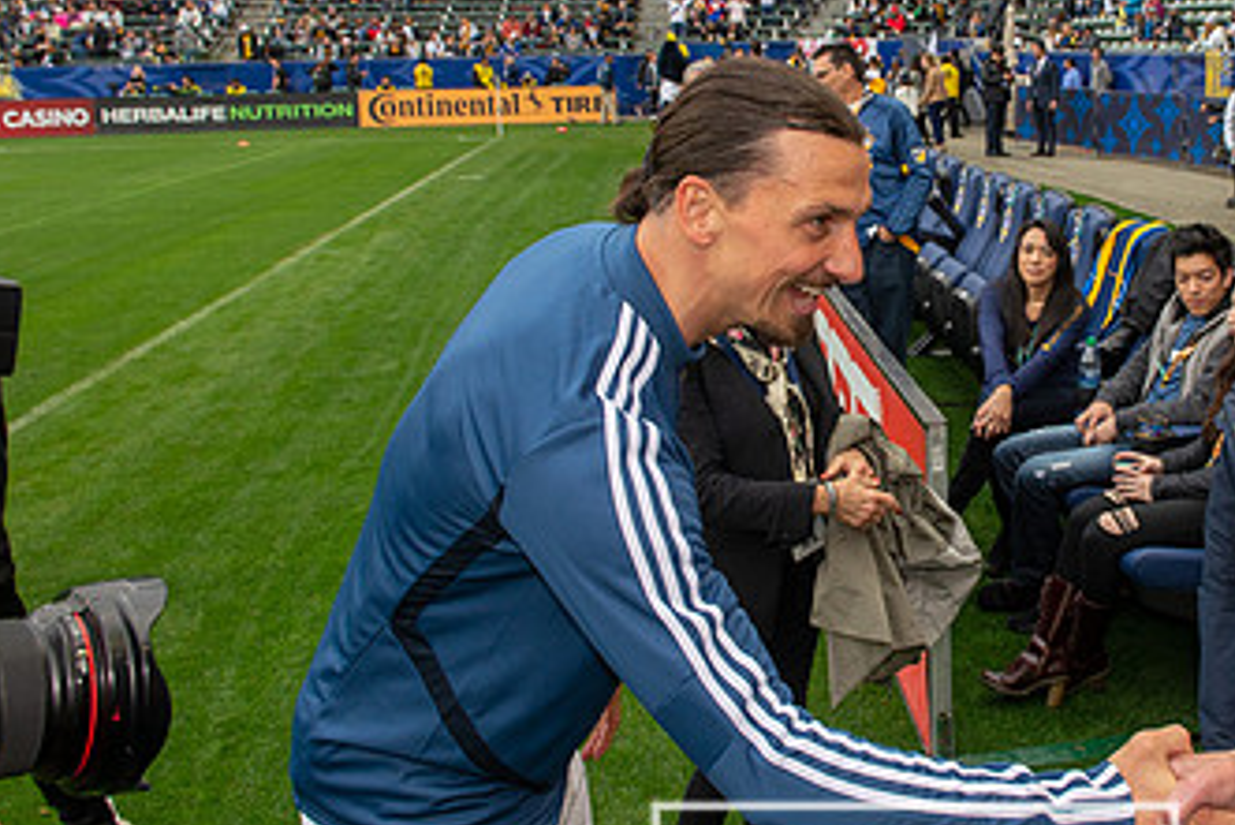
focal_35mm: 42
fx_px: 1441
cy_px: 293
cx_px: 914
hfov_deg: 44.9
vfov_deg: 31.7
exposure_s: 1/250
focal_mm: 24
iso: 500
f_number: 8
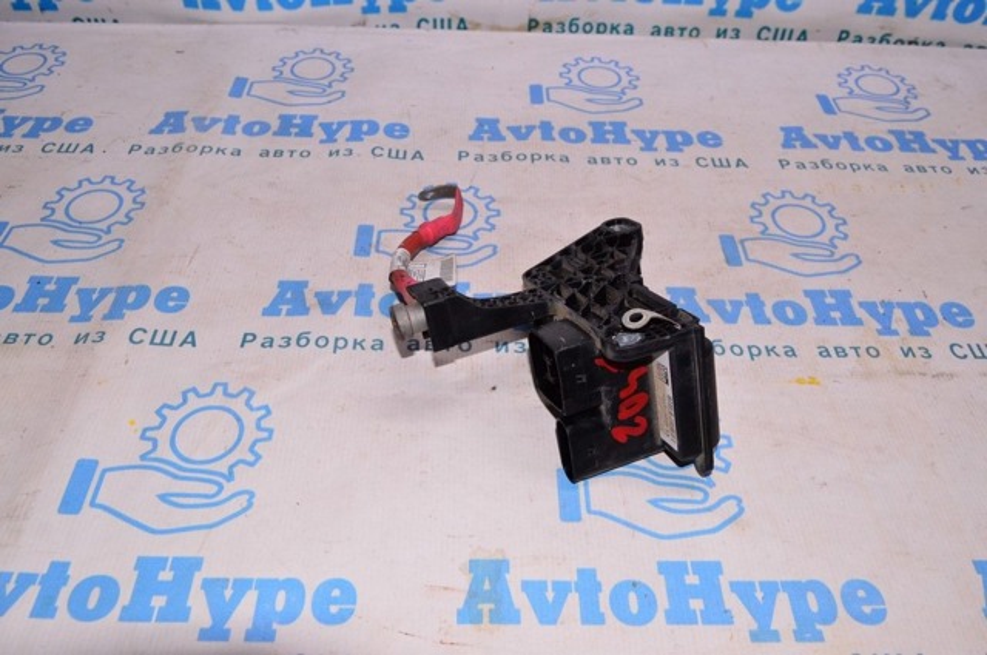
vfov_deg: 43.5
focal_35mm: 30
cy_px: 328
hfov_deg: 62.0
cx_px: 494
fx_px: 821
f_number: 8
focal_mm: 20
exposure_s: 1/200
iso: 1600
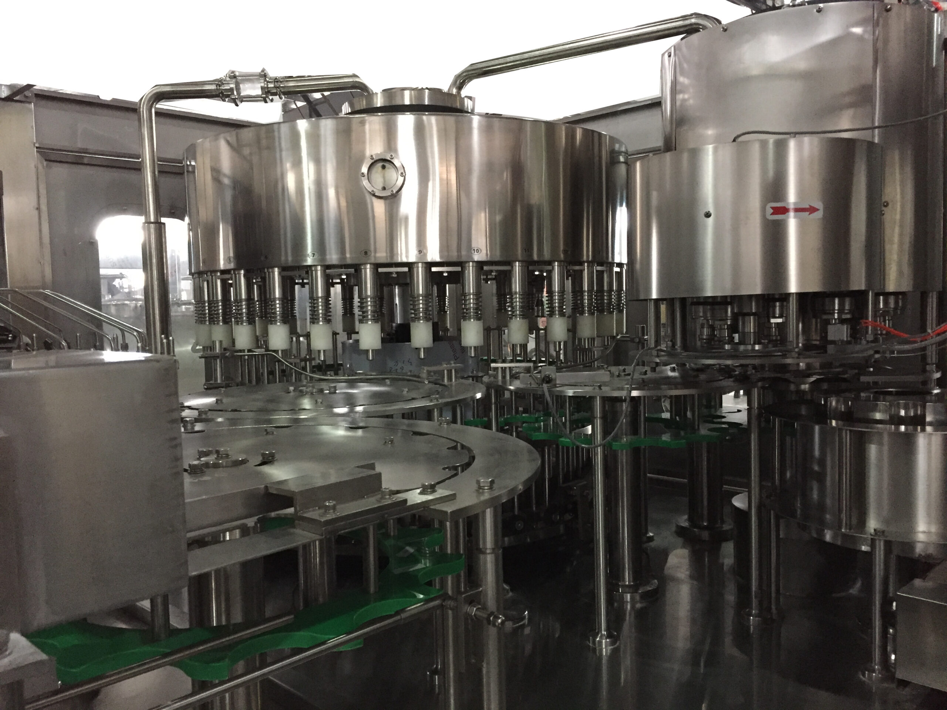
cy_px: 355
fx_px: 793
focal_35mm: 29
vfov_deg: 48.2
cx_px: 474
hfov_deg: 61.7
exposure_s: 1/17
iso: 320
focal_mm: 4.15
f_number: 2.2
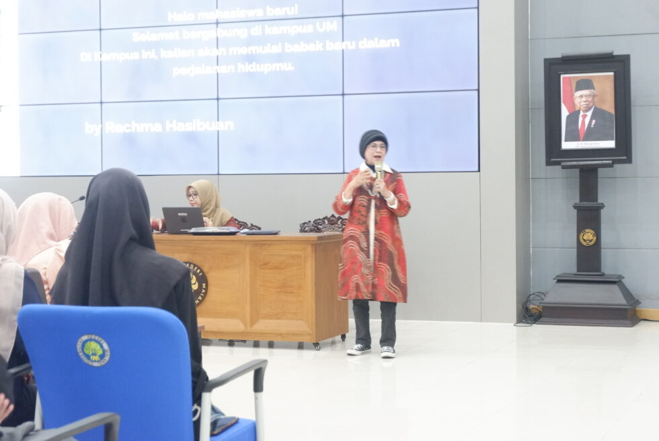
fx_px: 1264
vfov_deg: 19.8
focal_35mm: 69
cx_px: 330
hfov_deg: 29.2
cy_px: 220
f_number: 5.6
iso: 4000
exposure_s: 1/15
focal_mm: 46.7
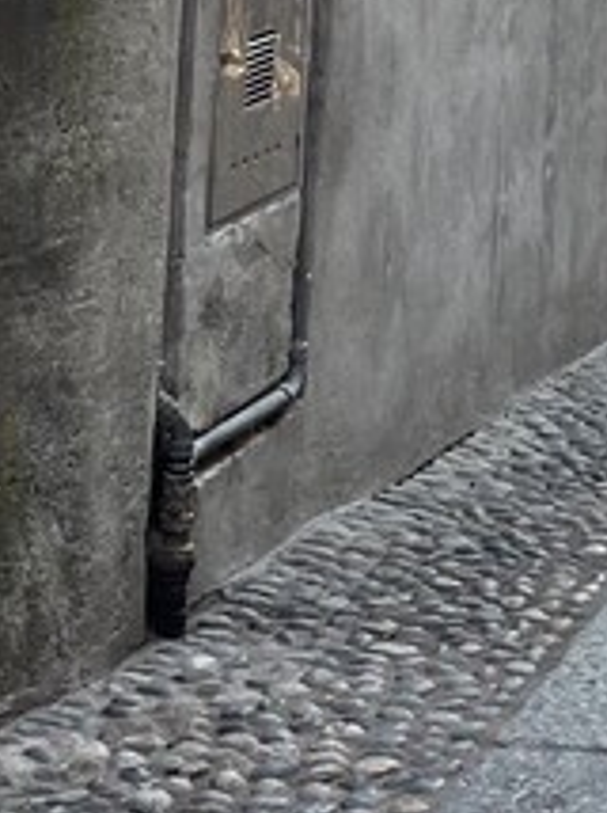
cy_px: 65
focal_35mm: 146
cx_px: 1419
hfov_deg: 9.2
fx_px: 3420
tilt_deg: -7.8
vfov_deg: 13.4
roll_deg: -2.0
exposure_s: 1/128
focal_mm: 4.2
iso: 32
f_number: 1.6
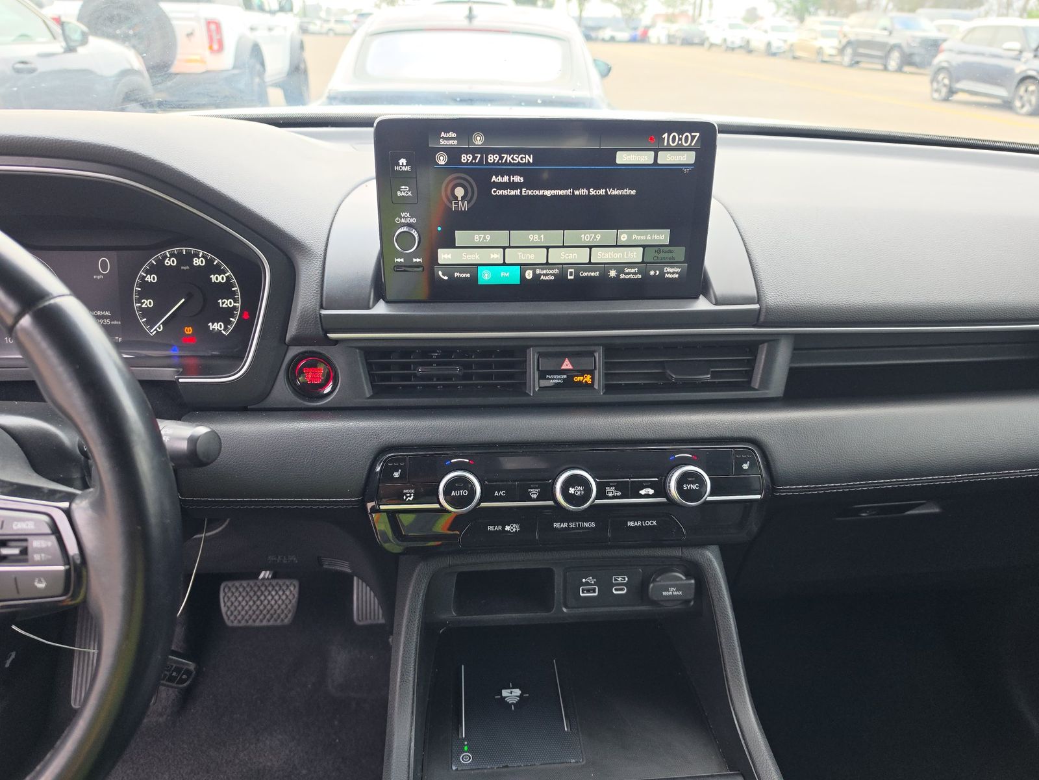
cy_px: 390
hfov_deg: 73.9
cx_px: 520
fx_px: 690
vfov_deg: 58.9
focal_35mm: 23
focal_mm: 6.5
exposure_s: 1/119
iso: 49
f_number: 1.4
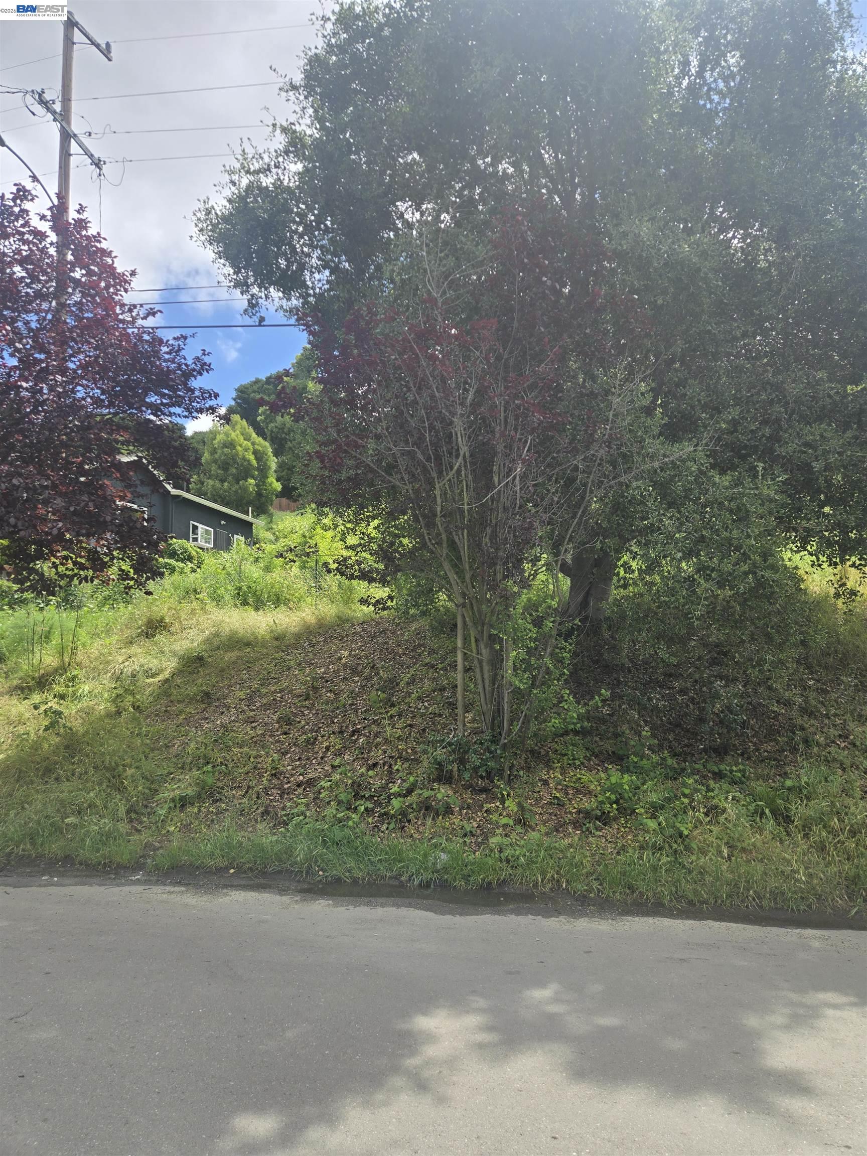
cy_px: 578
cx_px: 434
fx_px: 768
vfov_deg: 73.9
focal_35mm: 23
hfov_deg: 58.9
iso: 25
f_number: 1.8
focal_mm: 5.4
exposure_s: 1/1461
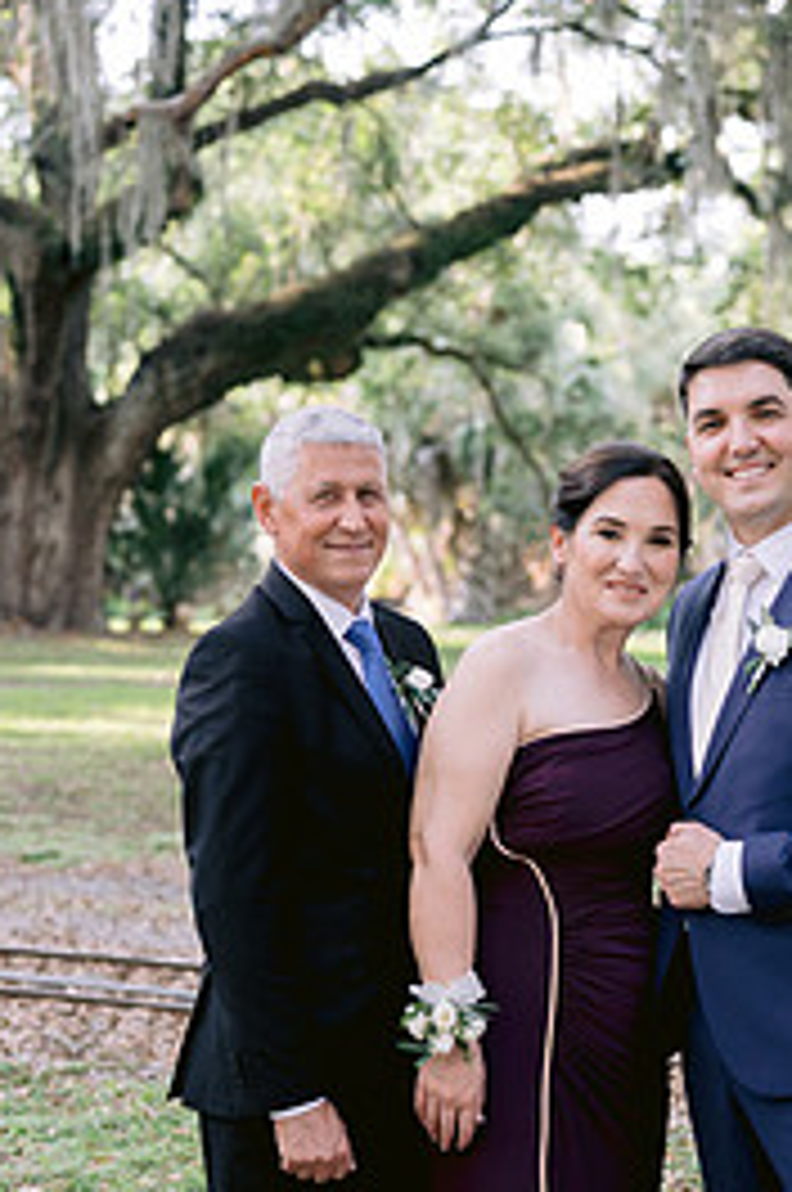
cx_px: 513
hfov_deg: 16.0
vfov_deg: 23.6
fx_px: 2812
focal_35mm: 85
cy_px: 945
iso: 400
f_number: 2.8
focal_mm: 50
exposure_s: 1/320
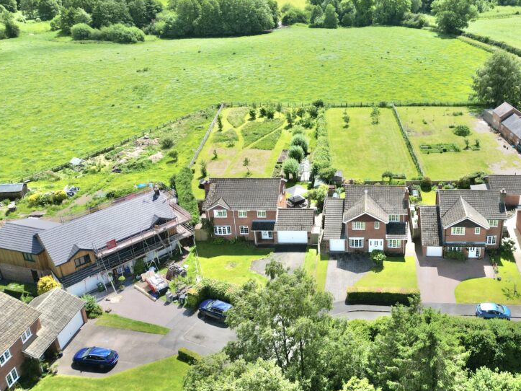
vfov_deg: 41.5
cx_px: 362
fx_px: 512
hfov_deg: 52.5
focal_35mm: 34
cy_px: 145
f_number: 1.7
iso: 140
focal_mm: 6.72
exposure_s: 1/2500
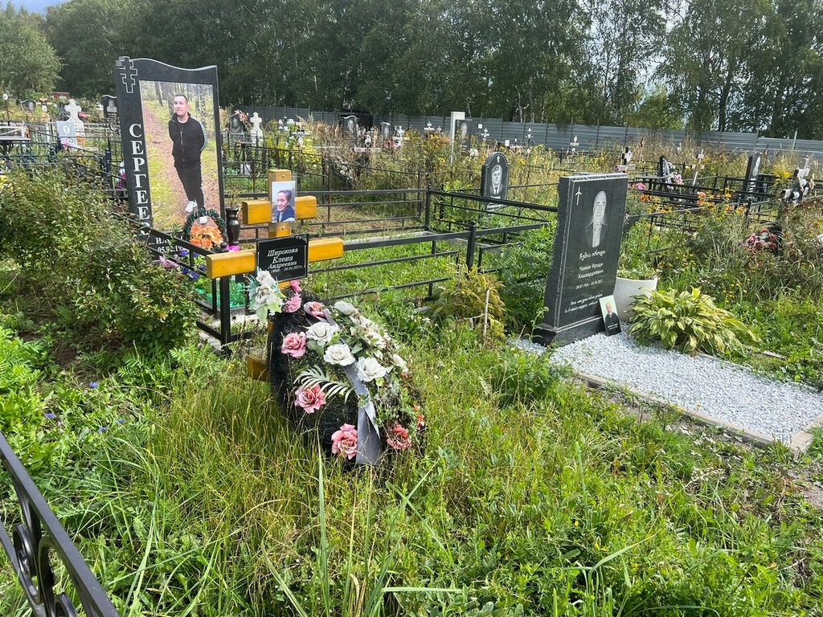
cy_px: 308
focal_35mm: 26
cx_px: 412
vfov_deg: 53.1
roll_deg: +0.5
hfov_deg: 67.3
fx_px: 618
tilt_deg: -16.4
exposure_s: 1/1838
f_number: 1.5
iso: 50
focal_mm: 5.7
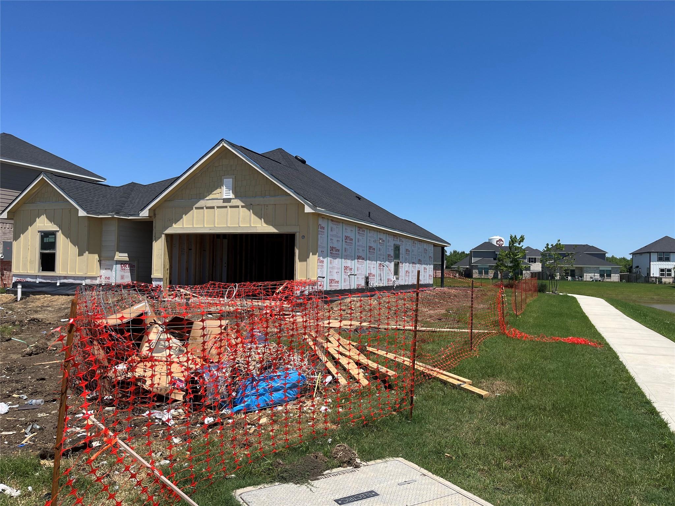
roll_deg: -0.9
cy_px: 253
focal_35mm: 26
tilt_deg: +0.9
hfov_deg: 67.3
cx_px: 338
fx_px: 507
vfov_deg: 53.1
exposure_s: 1/4016
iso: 50
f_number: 1.6
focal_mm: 5.1
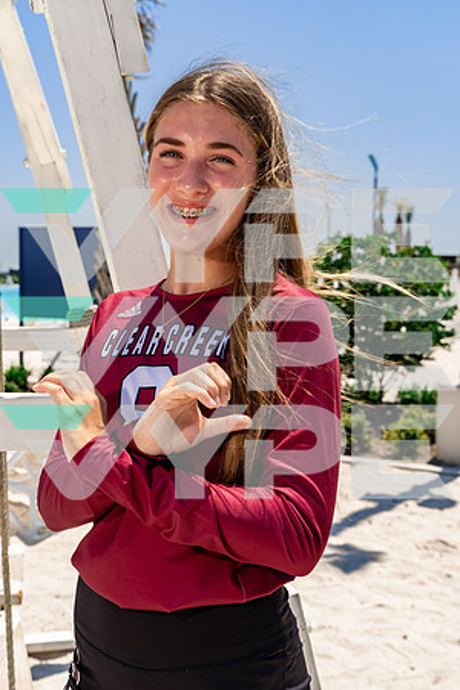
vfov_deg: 40.3
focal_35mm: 49
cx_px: 230
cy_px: 345
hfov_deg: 27.5
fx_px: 939
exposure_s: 1/320
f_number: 7.1
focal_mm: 49
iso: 100
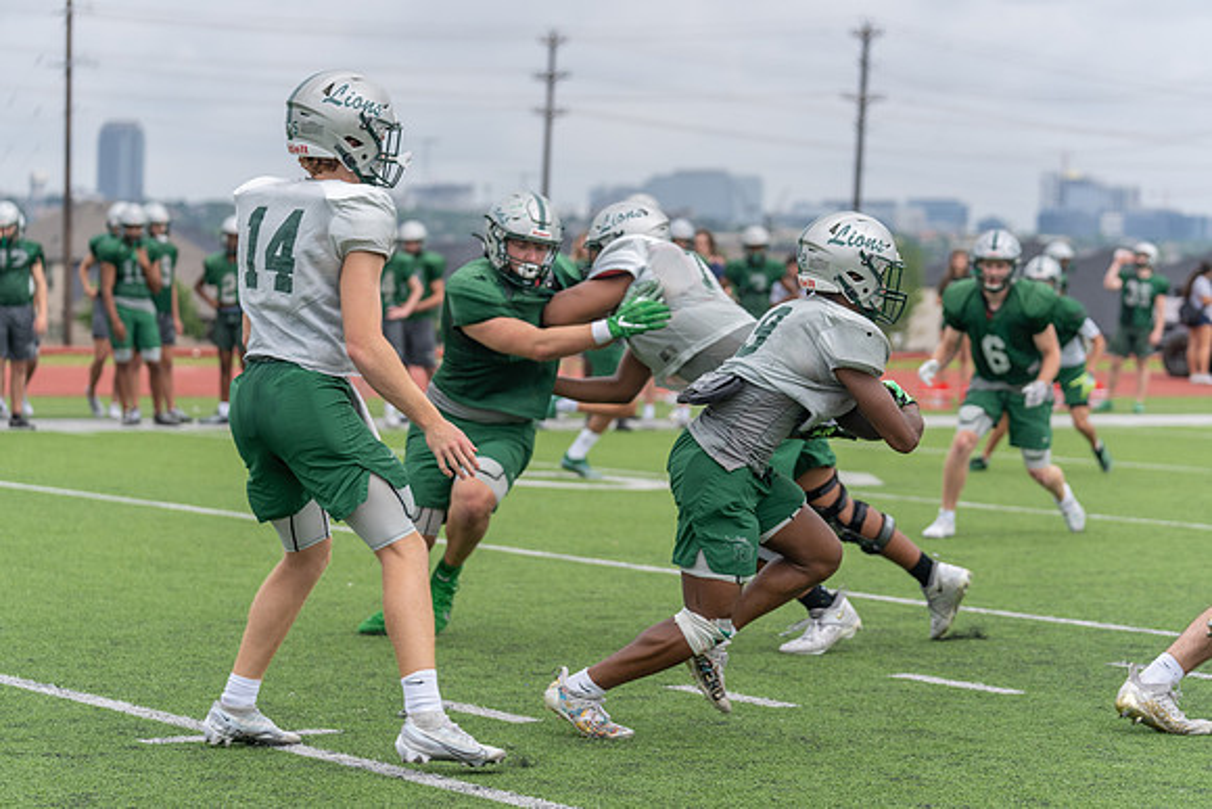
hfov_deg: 18.3
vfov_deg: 12.2
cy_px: 404
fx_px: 3771
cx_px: 606
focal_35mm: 112
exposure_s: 1/1250
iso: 250
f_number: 4
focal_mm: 112
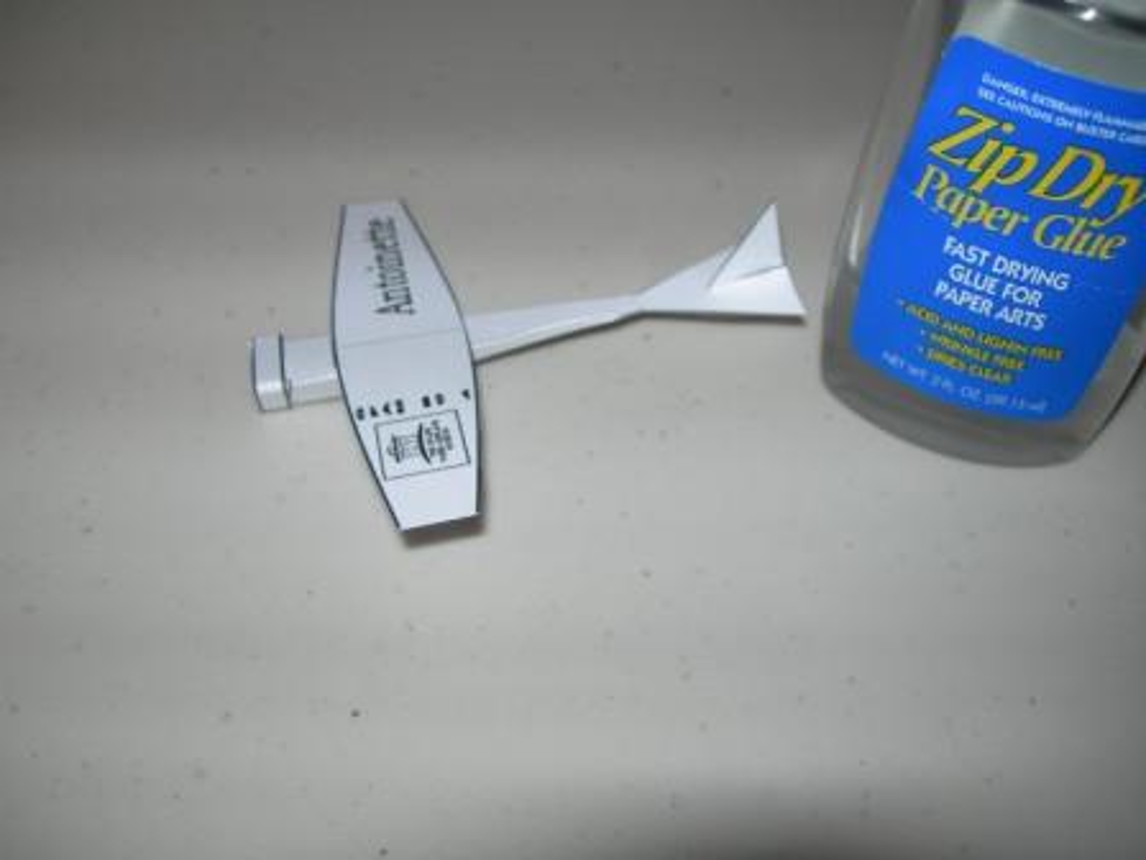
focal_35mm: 38
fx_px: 1258
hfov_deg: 49.0
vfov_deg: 37.7
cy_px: 430
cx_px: 573
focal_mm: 7.8
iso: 50
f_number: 2.8
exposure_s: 1/60.1
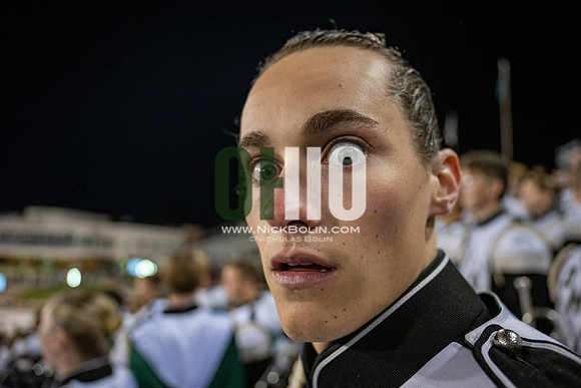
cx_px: 290
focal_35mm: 25
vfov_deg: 51.3
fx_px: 404
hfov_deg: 71.5
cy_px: 194
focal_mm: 25
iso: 2000
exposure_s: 1/500
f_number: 3.2
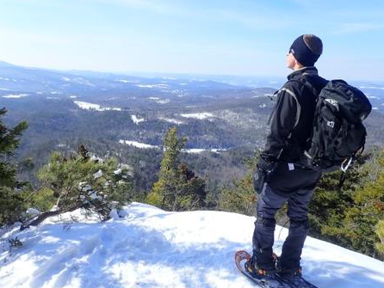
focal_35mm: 28
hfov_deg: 63.4
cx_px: 190
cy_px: 154
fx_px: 311
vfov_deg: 49.7
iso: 100
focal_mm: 4.5
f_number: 8
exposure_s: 1/160
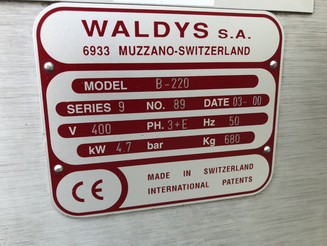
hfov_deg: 63.4
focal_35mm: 28
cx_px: 164
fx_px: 265
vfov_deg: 49.7
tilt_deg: -11.6
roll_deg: +0.1
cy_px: 123
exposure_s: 1/214
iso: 20
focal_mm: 4
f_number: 1.8
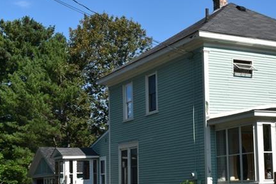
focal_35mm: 72
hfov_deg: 27.4
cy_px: 140
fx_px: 552
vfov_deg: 18.8
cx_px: 230
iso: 100
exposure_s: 1/200
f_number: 11
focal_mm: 26
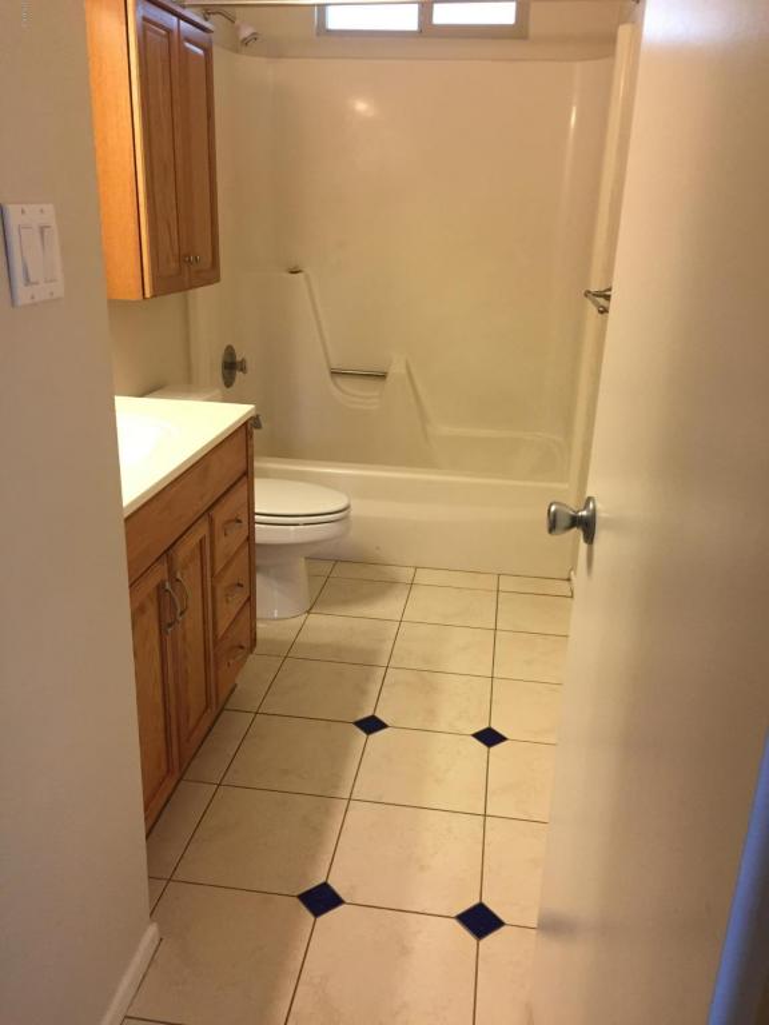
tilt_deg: -21.4
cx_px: 384
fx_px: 859
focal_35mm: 29
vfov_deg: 61.7
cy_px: 512
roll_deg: -1.3
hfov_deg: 48.2
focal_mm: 4.15
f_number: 2.2
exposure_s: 1/30
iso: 125
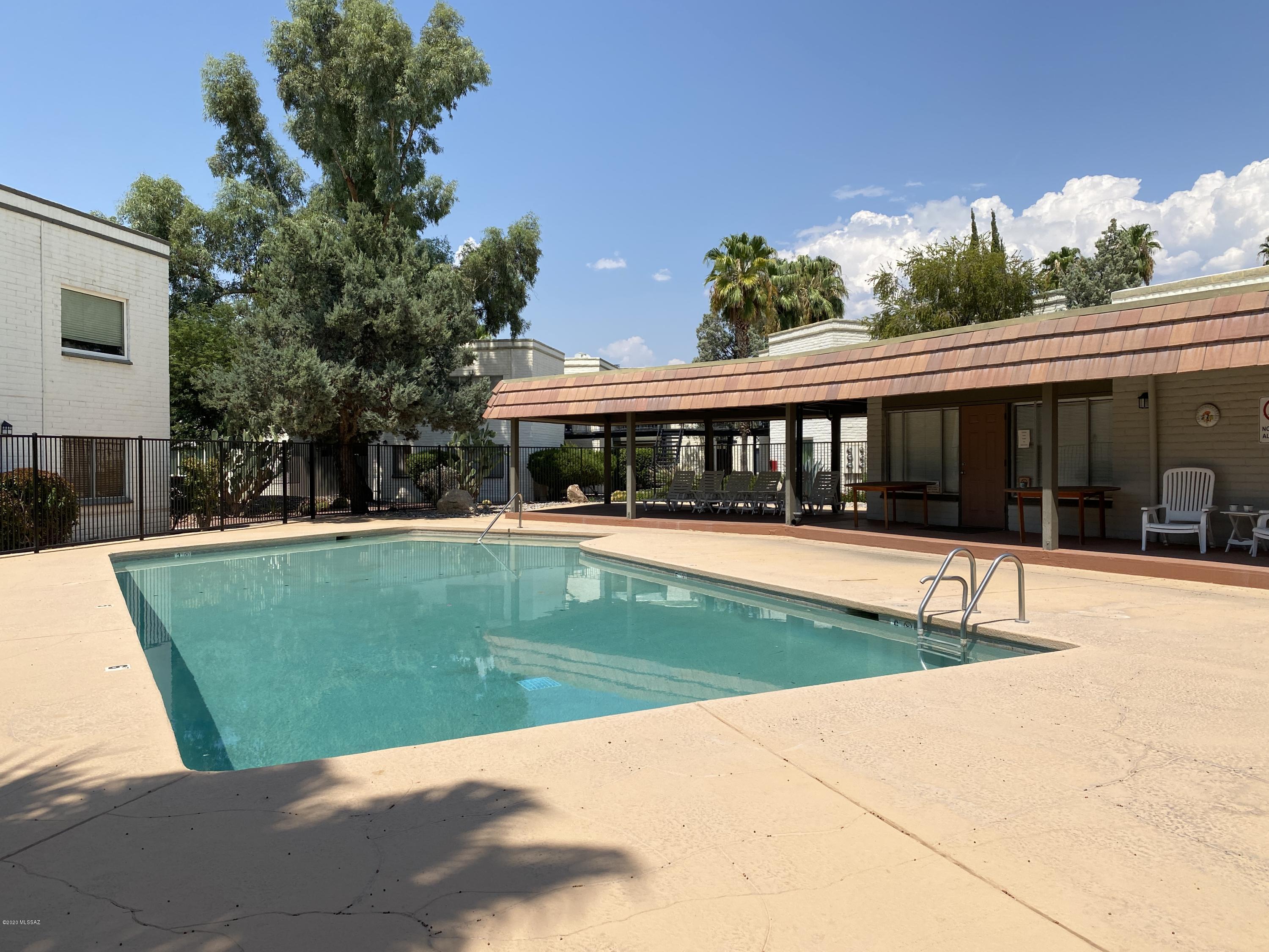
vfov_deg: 53.1
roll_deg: -0.3
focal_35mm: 26
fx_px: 953
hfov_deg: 67.3
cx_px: 634
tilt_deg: -0.5
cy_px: 476
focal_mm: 4.25
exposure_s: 1/4444
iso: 32
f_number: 1.8
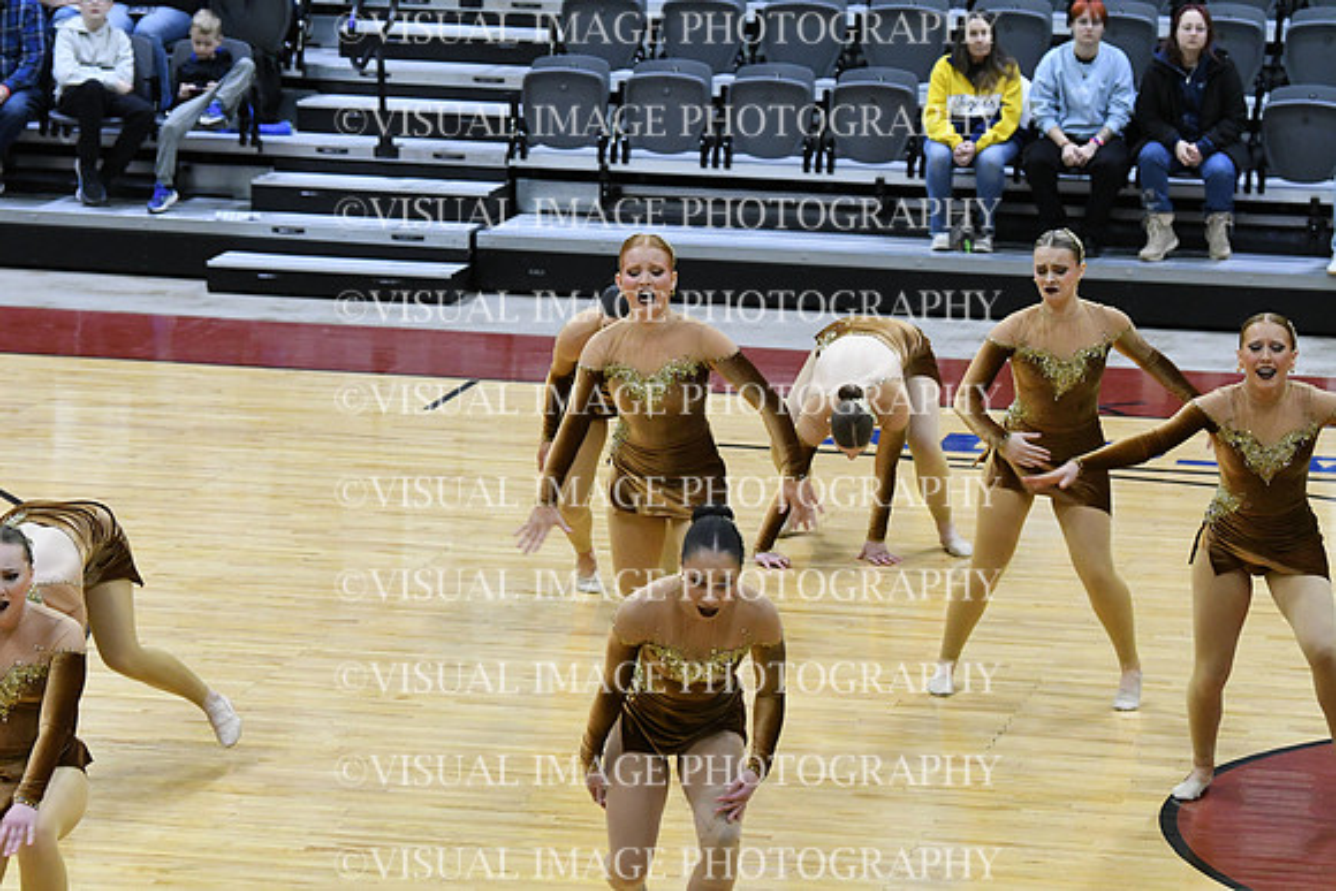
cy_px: 446
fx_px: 5679
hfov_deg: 13.4
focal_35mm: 153
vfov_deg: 9.0
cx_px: 668
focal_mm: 102
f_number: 4
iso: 5000
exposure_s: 1/400
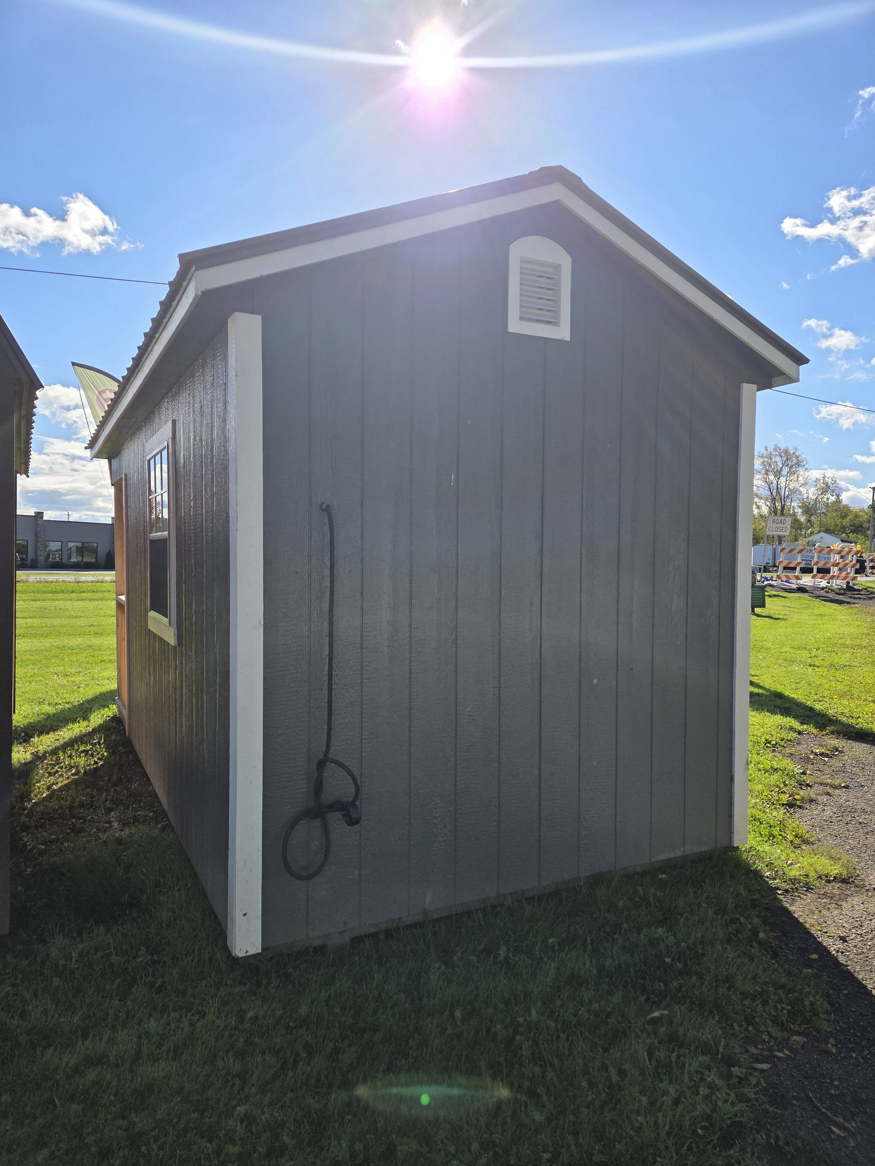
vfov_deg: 73.9
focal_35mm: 23
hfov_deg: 58.9
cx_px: 438
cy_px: 583
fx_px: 775
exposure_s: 1/6618
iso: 80
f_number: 1.8
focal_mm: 5.4
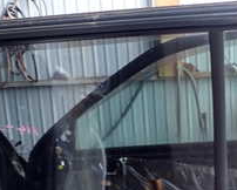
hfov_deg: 21.5
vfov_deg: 17.0
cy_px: 223
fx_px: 611
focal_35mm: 87
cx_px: 209
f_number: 3.2
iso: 100
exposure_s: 1/80
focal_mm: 5.4
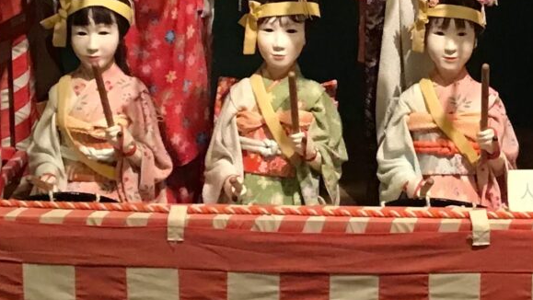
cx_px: 388
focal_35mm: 105
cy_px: 65
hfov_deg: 20.2
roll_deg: -3.1
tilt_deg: -14.3
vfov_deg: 11.5
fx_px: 1484
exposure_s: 1/15
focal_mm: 3.3
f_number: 2.4
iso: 250
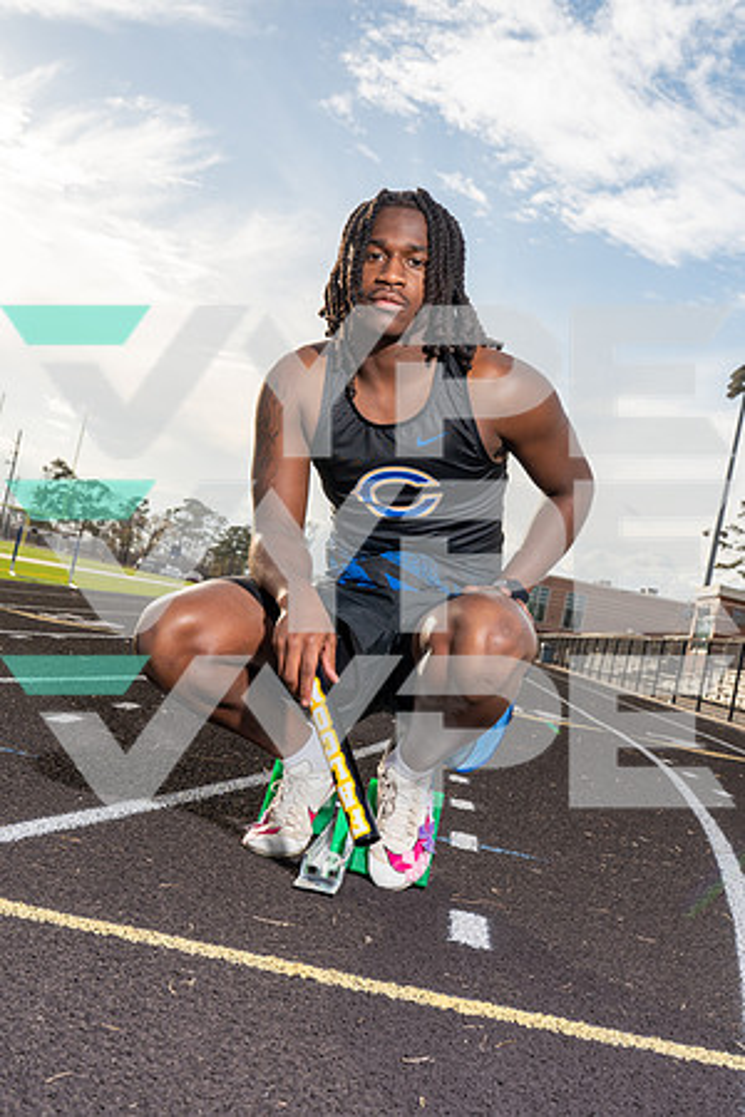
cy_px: 558
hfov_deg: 30.5
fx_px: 1366
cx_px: 372
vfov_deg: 44.5
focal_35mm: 44
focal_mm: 44
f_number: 10
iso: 160
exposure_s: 1/250
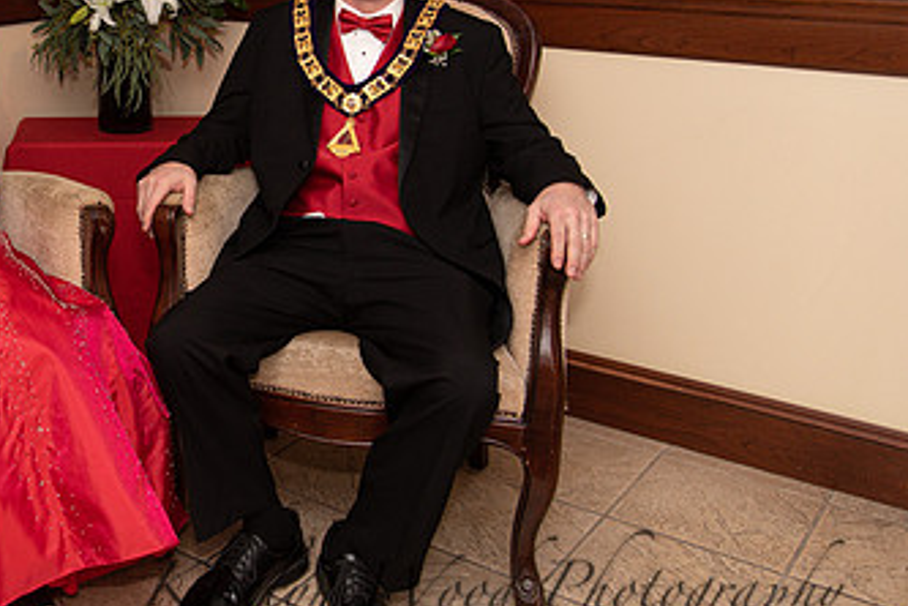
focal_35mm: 47
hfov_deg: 39.7
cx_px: 142
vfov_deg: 28.3
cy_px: 165
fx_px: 1185
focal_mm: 27
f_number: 4
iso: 800
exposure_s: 1/200
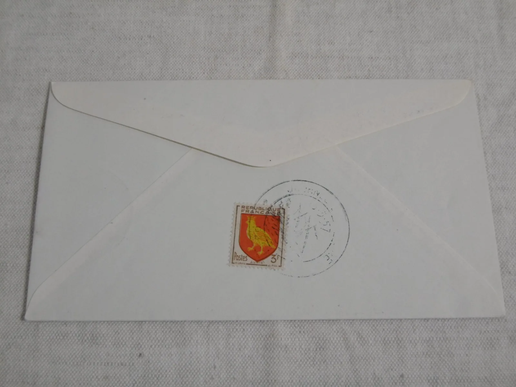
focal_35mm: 43
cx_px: 258
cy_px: 194
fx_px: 641
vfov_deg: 33.6
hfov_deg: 43.9
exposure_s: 1/60
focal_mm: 7.7
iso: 200
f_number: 3.8
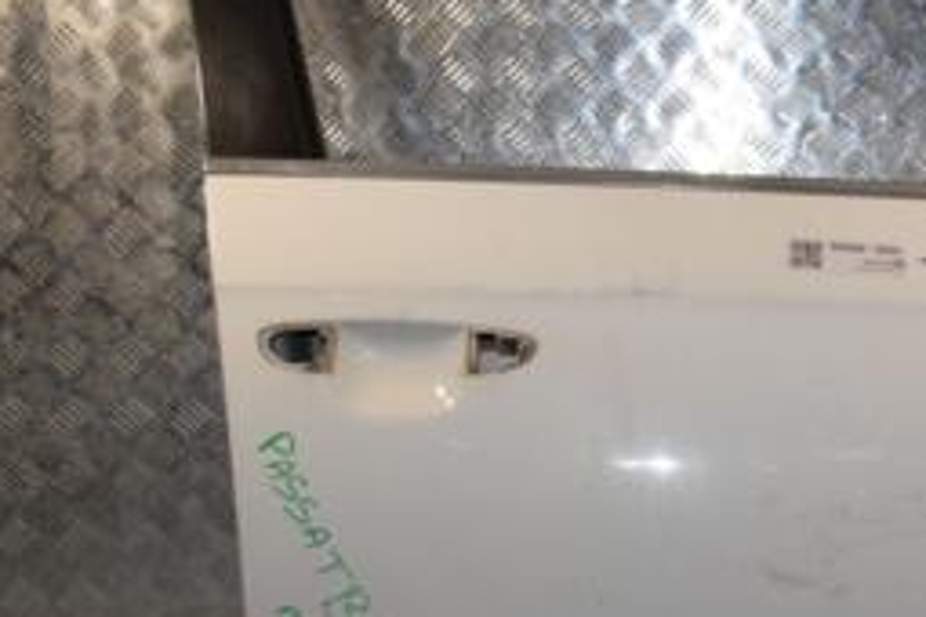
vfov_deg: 18.3
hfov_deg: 26.6
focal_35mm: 74
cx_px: 792
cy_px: 403
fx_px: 1908
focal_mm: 21
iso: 800
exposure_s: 1/200
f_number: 10
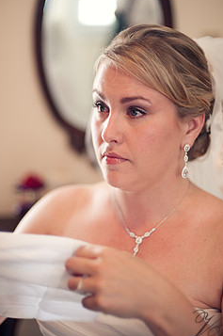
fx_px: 587
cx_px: 112
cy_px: 160
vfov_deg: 31.9
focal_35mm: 63
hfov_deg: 21.5
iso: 400
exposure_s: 1/100
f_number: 1.4
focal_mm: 50
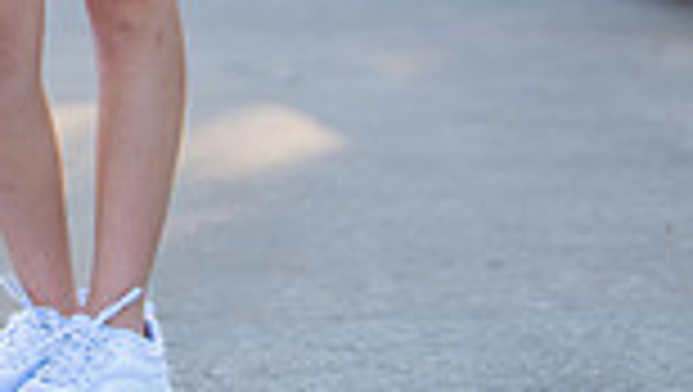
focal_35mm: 260
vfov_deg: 4.6
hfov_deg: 8.3
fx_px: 4783
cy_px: -402
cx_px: 67
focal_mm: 50
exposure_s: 1/1250
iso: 250
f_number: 1.2
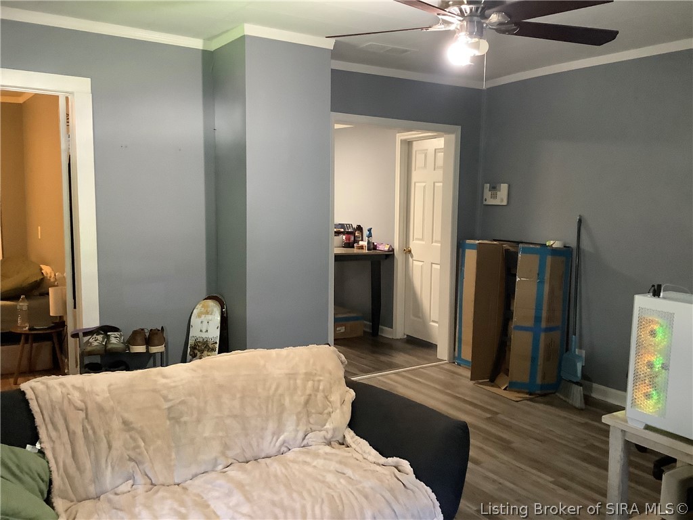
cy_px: 260
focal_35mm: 31
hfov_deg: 58.4
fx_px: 621
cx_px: 346
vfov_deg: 45.4
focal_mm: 3.3
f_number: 2.4
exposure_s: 1/25
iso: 400
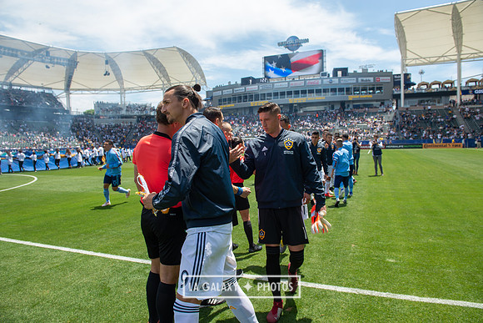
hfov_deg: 73.7
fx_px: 322
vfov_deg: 53.2
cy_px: 162
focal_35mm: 24
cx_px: 242
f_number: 5.6
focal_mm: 24
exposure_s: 1/640
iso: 200
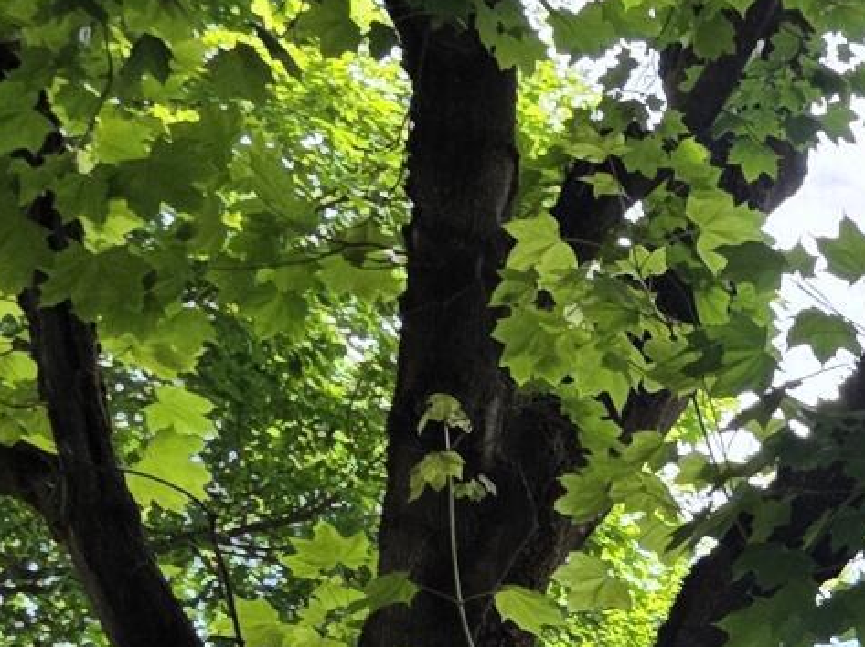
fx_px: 3646
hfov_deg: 11.3
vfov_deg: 9.1
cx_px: 2054
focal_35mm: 146
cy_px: 1568
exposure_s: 1/2204
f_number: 1.7
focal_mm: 6.3
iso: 80
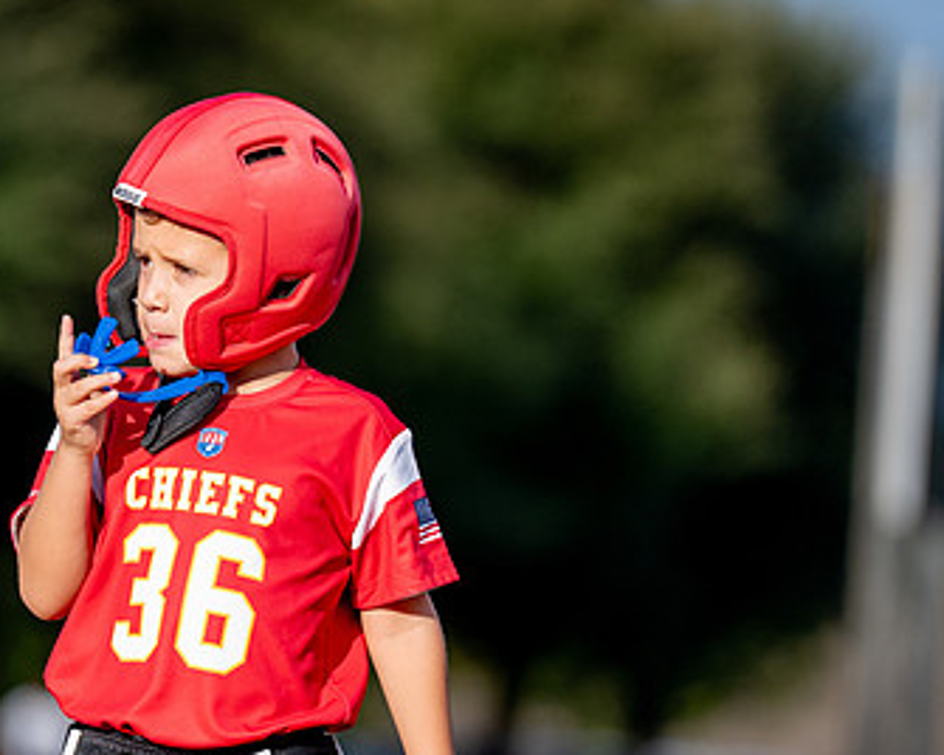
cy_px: 457
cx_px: 232
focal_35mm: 465
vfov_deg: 3.3
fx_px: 12992
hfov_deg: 4.2
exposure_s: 1/5000
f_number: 2.8
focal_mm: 200
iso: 250
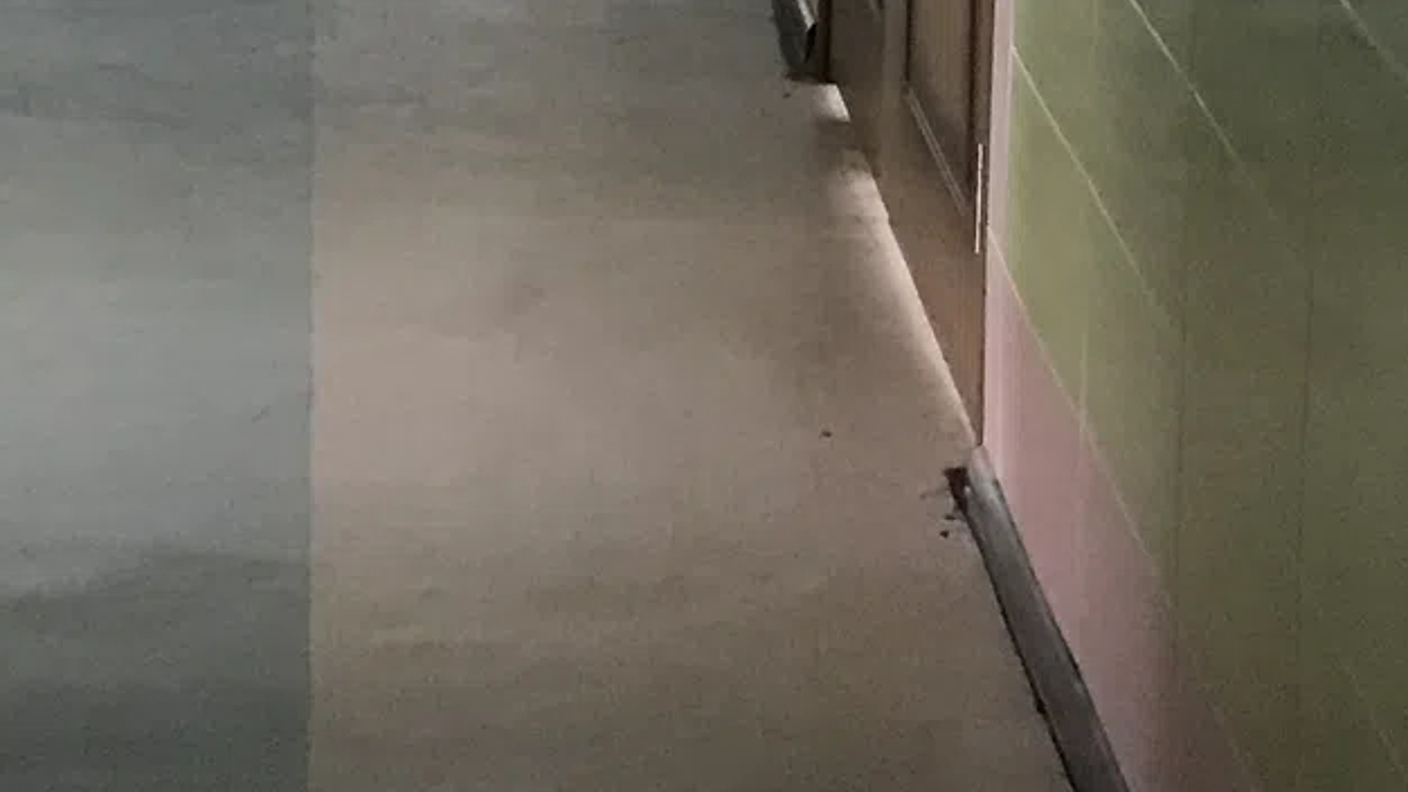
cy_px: -936
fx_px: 4368
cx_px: 18
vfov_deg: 9.5
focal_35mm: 117
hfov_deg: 17.9
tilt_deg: -2.8
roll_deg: -0.5
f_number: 1.8
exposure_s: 1/17
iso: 64
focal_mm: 3.99
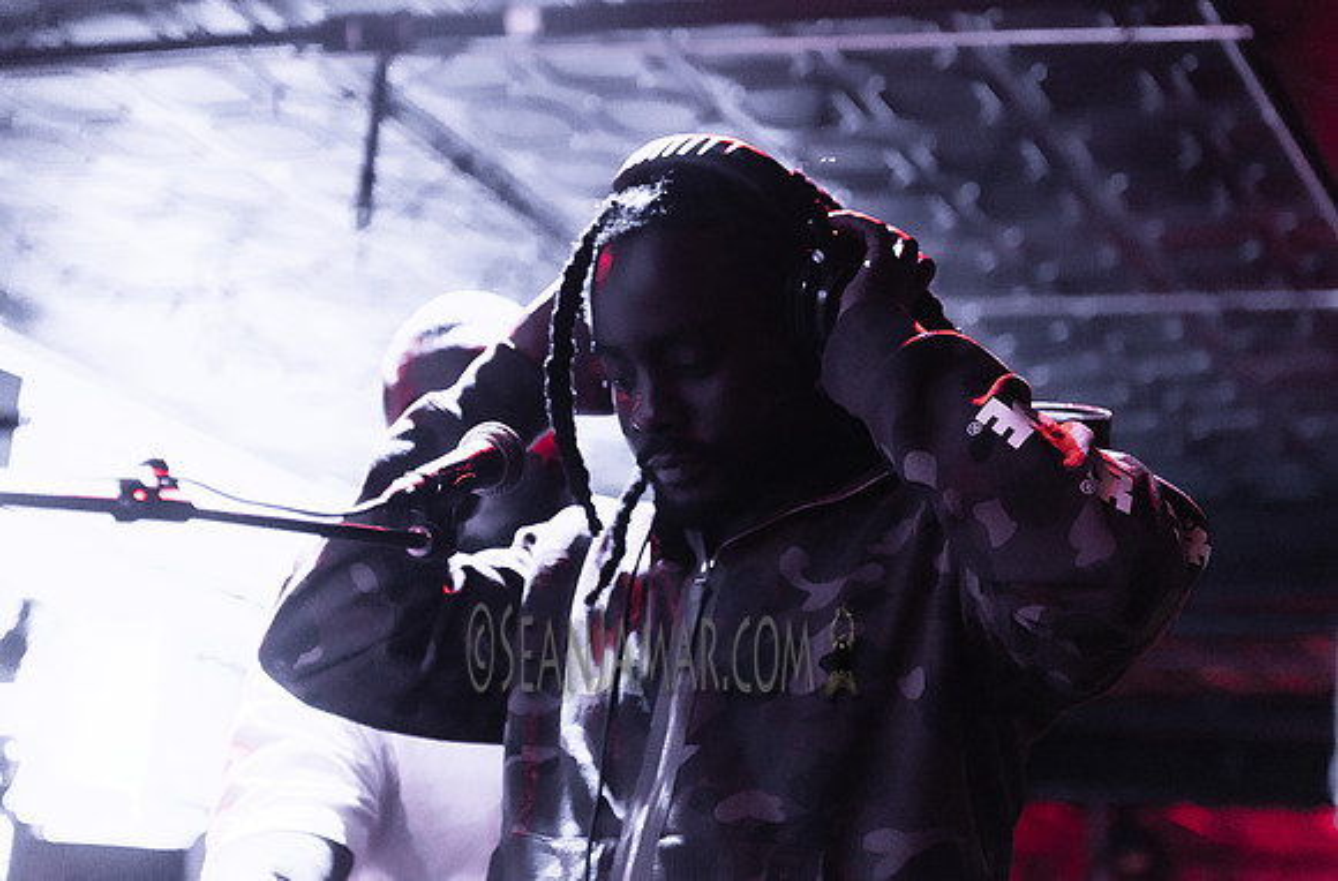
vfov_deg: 18.4
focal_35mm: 73
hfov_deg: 27.7
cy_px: 387
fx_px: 2716
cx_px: 740
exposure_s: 1/250
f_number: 2.8
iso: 4000
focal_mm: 66
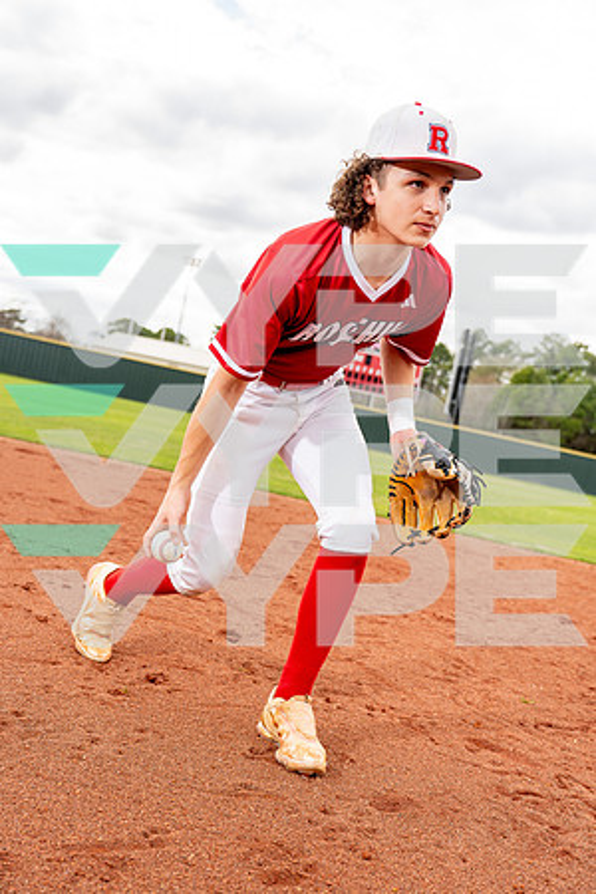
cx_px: 298
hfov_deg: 31.9
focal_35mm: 42
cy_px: 447
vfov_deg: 46.4
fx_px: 1043
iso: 100
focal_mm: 42
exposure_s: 1/250
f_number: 4
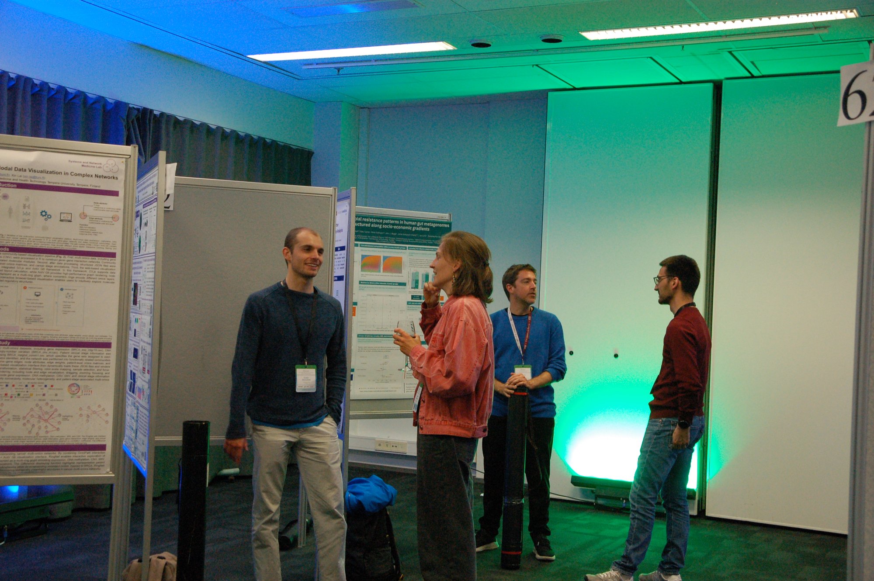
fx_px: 1128
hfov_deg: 42.4
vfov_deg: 28.9
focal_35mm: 46
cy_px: 290
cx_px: 437
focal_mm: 31
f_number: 5.6
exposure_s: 1/125
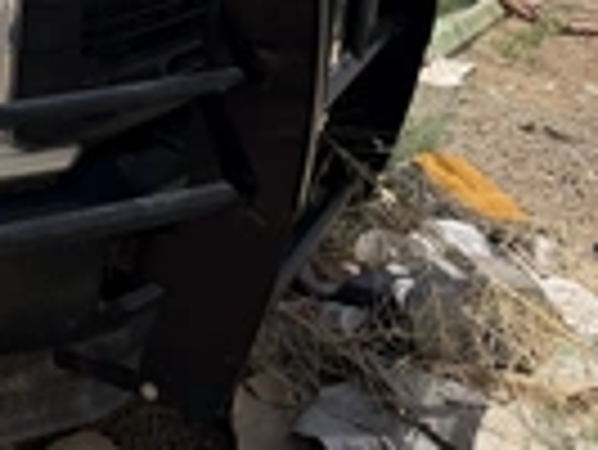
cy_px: -58
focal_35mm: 72
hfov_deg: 23.4
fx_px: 1245
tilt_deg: -11.8
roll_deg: -0.8
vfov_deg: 19.5
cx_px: -207
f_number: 1.78
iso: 80
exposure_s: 1/7353
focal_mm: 6.76
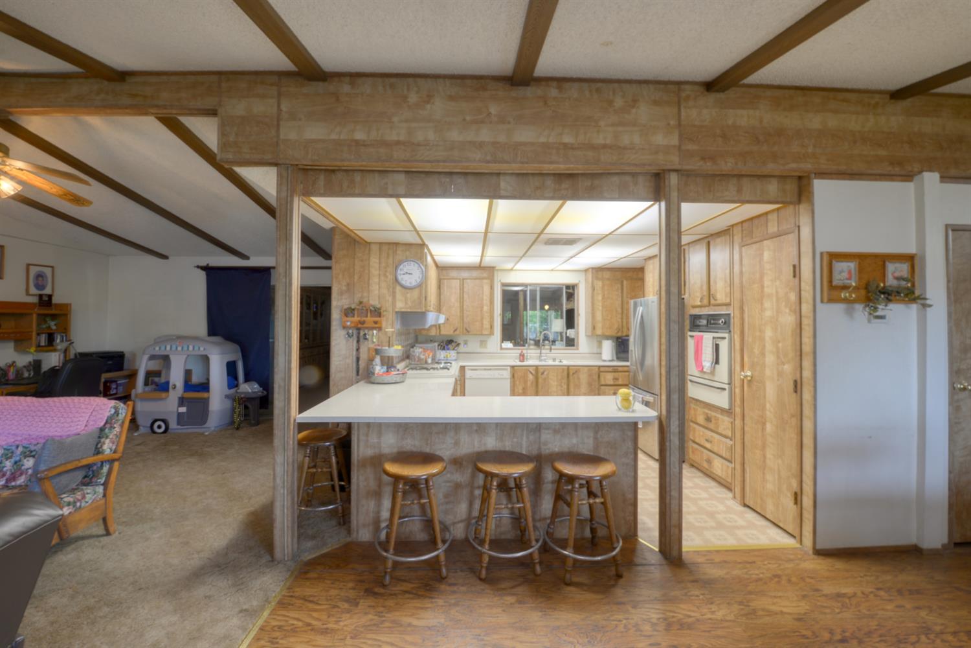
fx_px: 378
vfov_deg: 81.2
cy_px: 324
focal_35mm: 14
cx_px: 486
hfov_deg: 104.3
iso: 400
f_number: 10
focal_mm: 14
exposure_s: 1/6
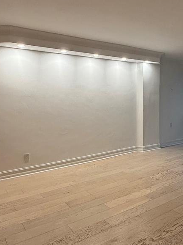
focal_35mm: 29
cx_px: 96
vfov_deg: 61.7
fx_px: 204
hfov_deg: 48.2
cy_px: 119
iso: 125
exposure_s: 1/120
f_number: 2.2
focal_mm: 2.22
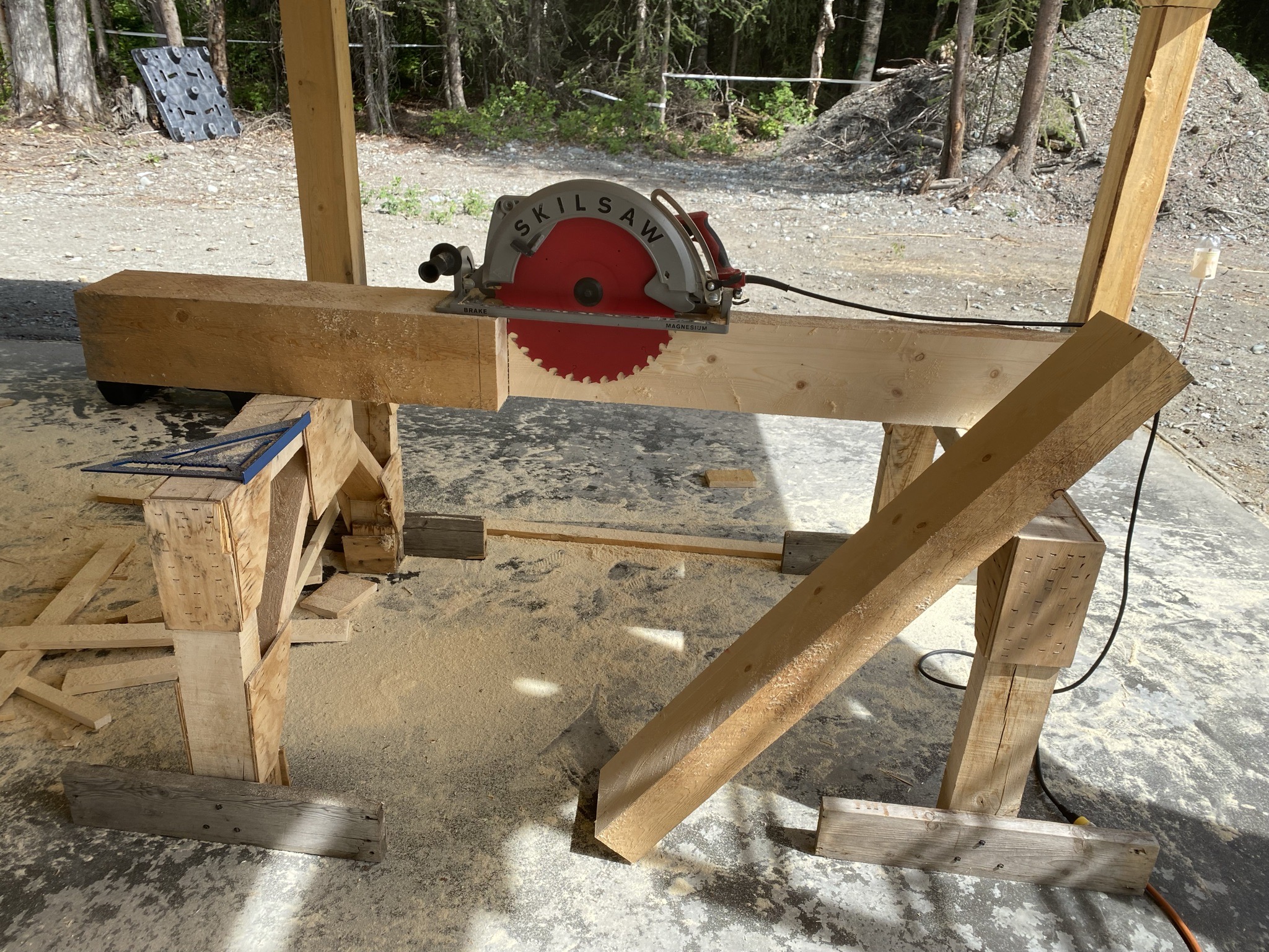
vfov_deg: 53.1
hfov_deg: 67.3
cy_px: 476
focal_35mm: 26
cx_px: 634
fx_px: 953
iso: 32
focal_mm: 4.25
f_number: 1.8
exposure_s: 1/588
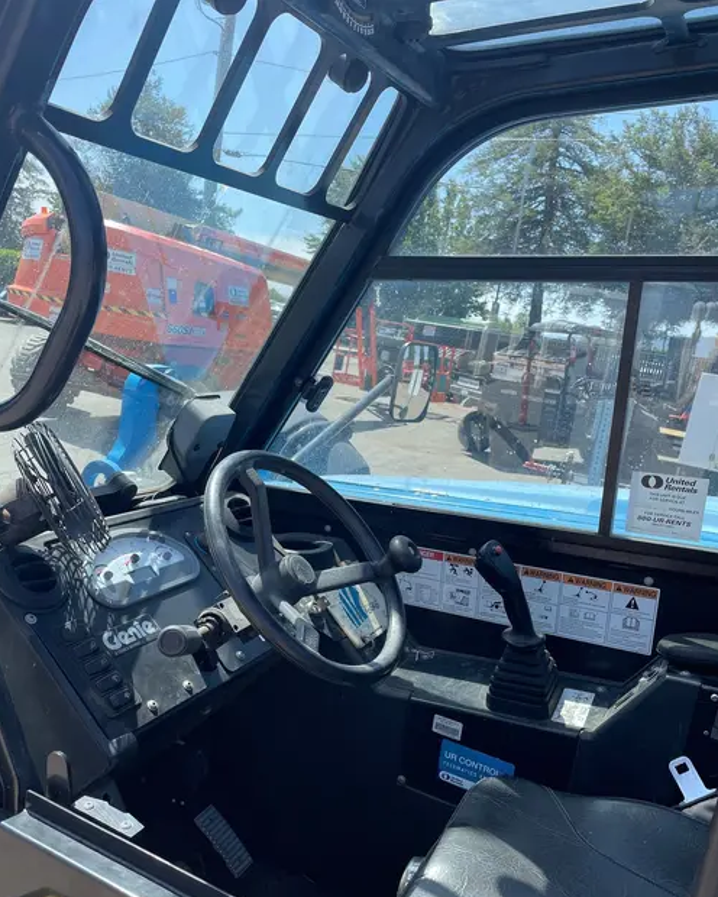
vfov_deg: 58.4
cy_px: 529
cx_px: 349
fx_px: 797
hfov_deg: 48.5
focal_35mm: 30
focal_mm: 4.2
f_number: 1.6
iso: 50
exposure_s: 1/1401
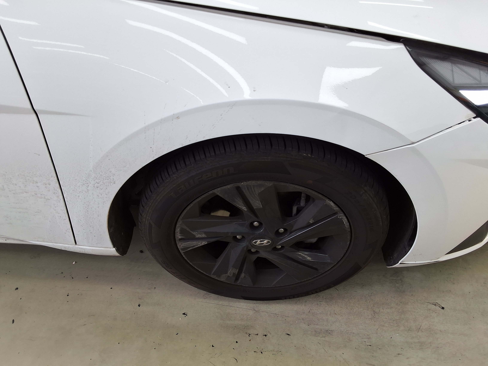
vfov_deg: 49.7
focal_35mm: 28
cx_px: 244
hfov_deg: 63.4
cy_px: 183
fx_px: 395
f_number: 1.9
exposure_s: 1/120
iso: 64
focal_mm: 2.91
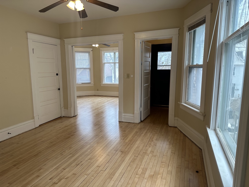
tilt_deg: -8.1
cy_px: 94
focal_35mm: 24
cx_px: 124
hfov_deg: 71.6
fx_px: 173
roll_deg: +0.8
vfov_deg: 56.8
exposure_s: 1/120
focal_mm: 6.86
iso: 80
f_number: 1.78
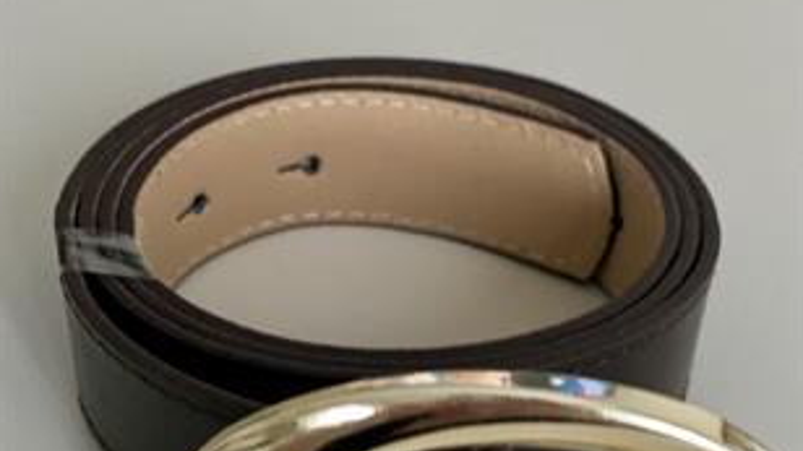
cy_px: 377
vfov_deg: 15.7
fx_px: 1618
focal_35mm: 76
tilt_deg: -37.8
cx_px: 402
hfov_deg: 27.9
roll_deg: -6.2
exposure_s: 1/14
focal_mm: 6
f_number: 2
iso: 400
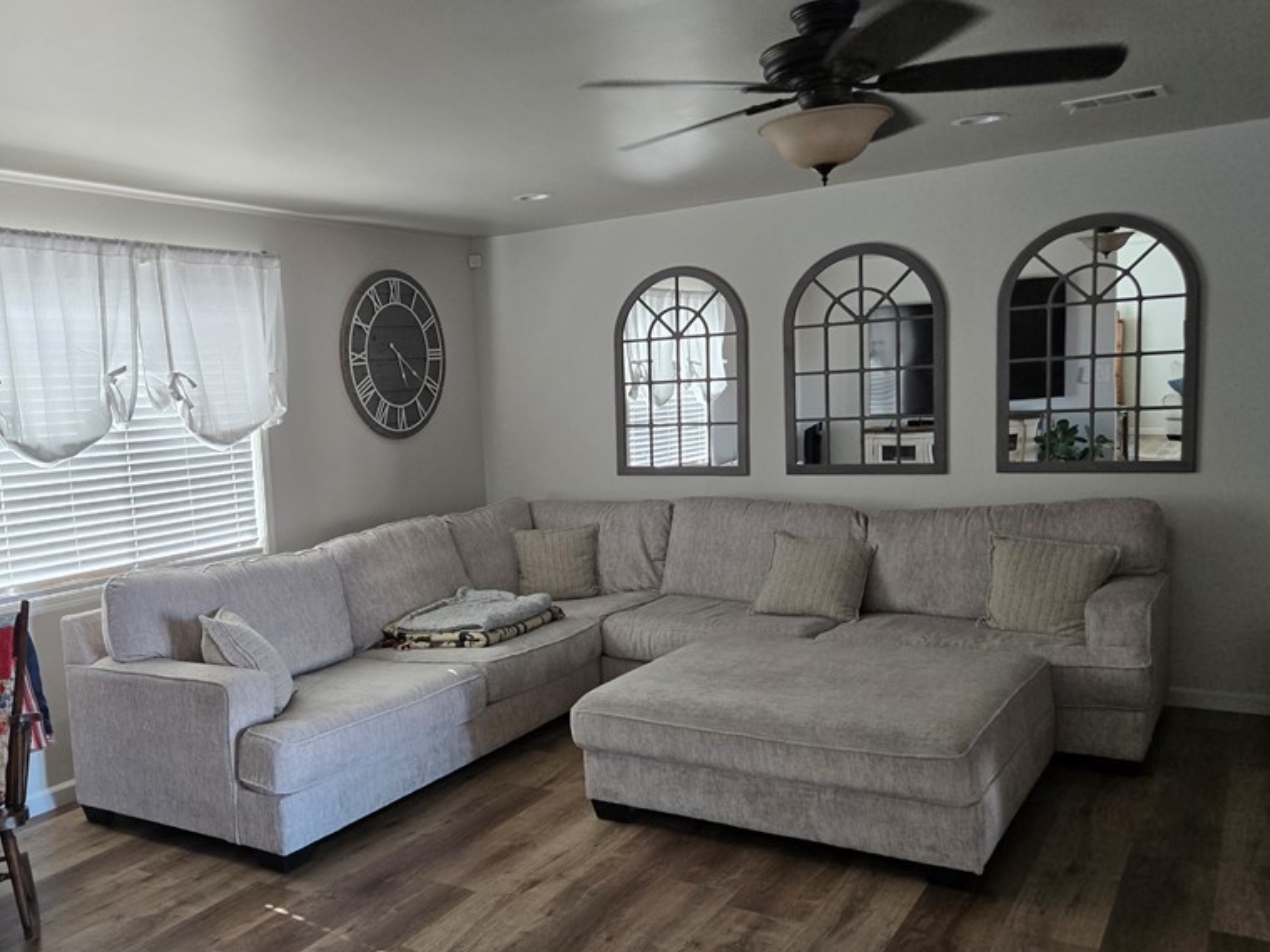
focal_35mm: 31
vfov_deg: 45.3
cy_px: 539
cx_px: 434
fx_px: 1137
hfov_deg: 57.2
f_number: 1.8
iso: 200
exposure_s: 1/180
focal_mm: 5.4
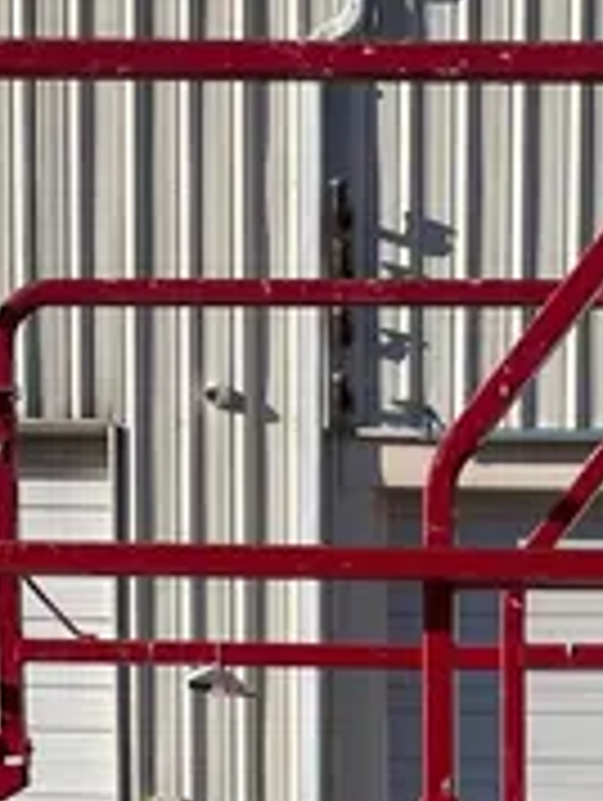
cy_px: 1307
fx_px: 2479
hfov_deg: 13.6
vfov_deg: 16.3
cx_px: 634
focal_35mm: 107
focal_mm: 4.2
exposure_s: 1/2618
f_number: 1.6
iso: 32
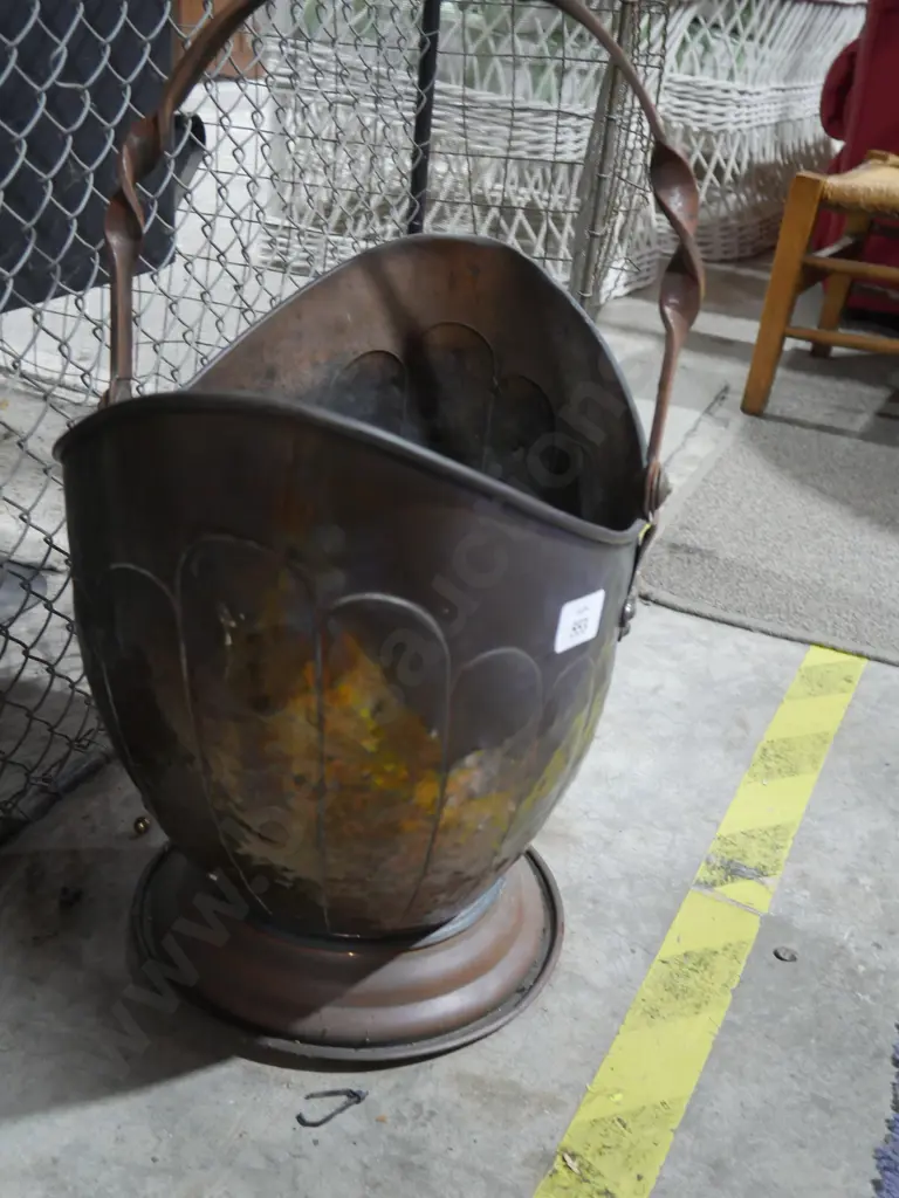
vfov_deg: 49.0
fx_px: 1316
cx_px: 450
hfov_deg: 37.7
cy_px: 599
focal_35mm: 38
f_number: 4.1
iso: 1600
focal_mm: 19
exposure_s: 1/60
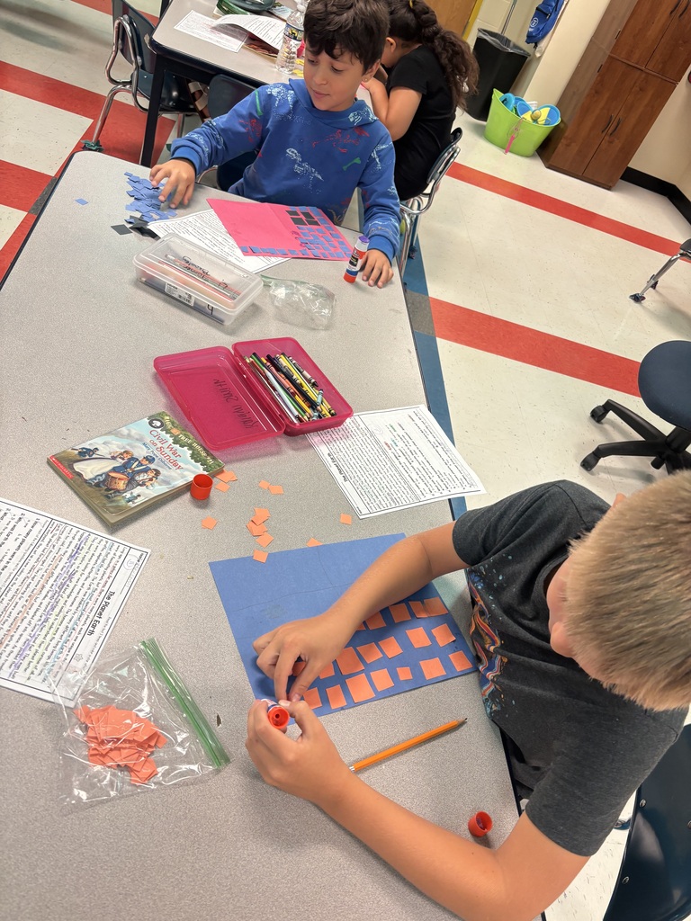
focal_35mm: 26
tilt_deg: -41.0
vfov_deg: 67.3
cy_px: 460
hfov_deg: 53.1
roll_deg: -25.5
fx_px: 692
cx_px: 346
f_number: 1.6
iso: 125
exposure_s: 1/60
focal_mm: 5.96
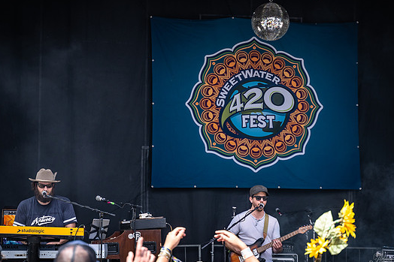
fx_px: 1411
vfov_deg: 10.6
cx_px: 204
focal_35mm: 129
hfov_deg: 15.9
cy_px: 129
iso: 160
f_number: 3.5
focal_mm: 75
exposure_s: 1/800
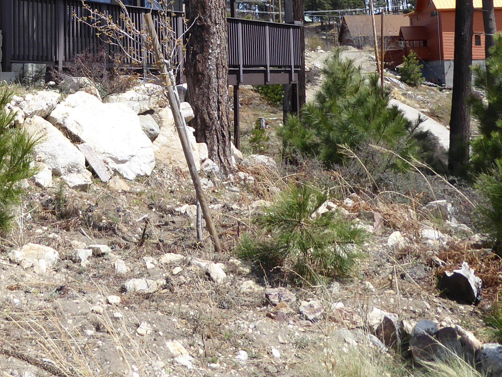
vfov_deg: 25.3
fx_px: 798
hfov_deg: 33.3
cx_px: 63
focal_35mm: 55
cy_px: 1
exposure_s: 1/800
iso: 80
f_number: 3.3
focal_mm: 4.3
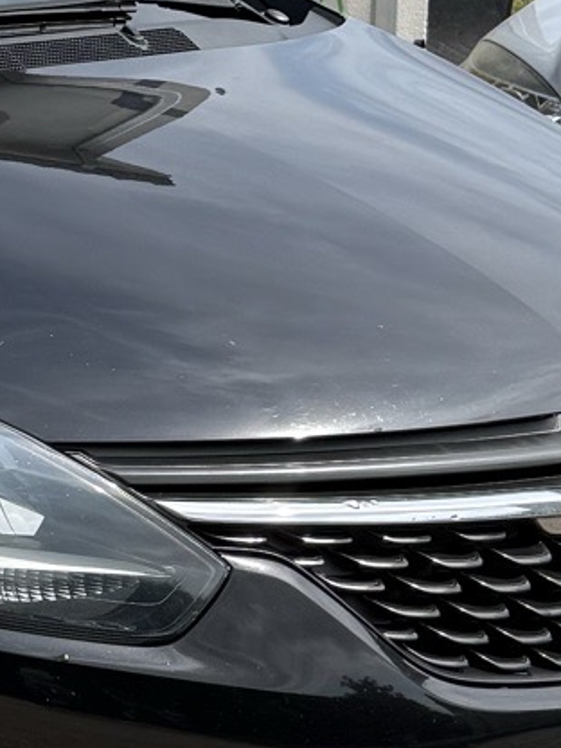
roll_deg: +0.7
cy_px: 256
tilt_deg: -10.4
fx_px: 2658
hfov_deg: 11.2
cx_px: -459
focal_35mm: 123
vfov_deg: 16.0
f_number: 1.78
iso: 80
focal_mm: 6.76
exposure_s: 1/4167
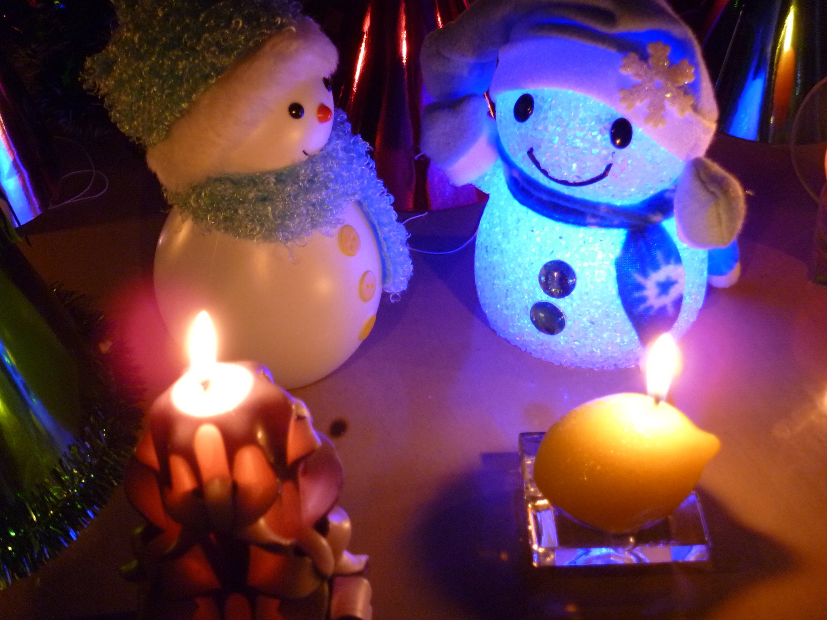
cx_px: 414
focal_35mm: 62
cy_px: 310
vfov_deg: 23.7
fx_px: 1481
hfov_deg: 31.2
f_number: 3.9
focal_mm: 11
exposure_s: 1/10
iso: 400
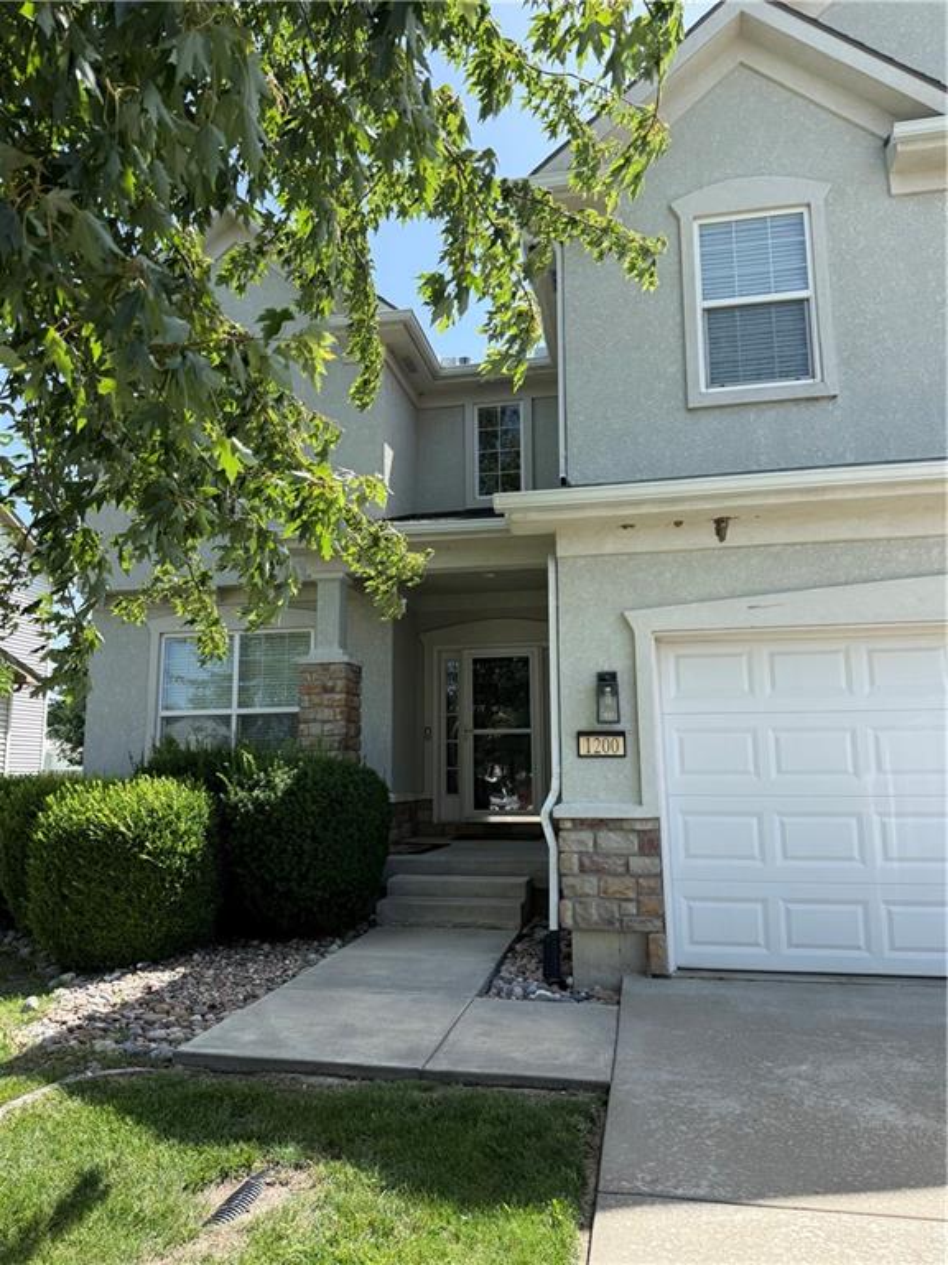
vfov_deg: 71.6
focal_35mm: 24
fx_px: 876
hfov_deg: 56.8
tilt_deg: +10.8
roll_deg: +1.8
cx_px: 474
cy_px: 632
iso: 100
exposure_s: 1/1855
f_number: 1.78
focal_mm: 6.76
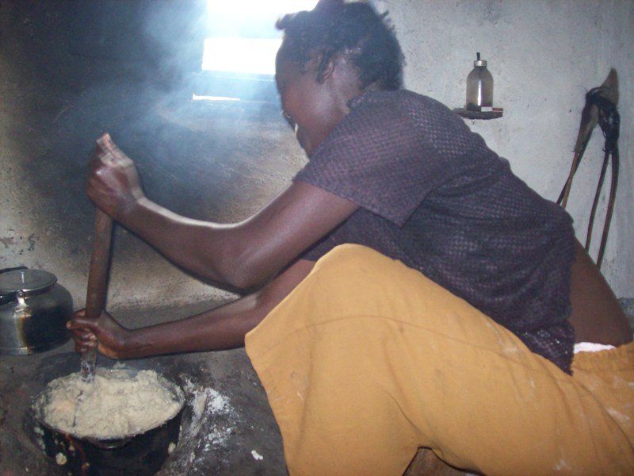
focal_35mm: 36
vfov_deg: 39.7
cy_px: 238
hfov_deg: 51.4
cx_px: 317
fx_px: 659
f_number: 2.7
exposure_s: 1/64
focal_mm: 6
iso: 200
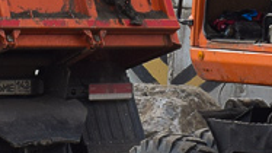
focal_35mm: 384
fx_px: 2768
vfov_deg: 3.1
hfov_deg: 5.6
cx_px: 218
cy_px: -149
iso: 200
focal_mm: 38
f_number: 9
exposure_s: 1/320
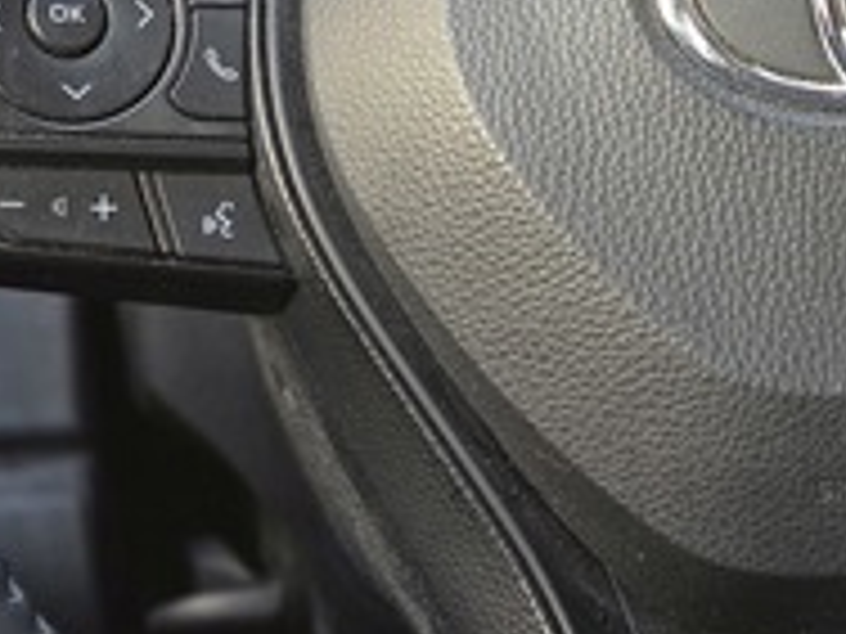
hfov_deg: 7.7
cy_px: 29
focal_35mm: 257
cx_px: 824
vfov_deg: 5.8
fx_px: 6281
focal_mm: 18.6
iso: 320
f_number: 2.9
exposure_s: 1/120
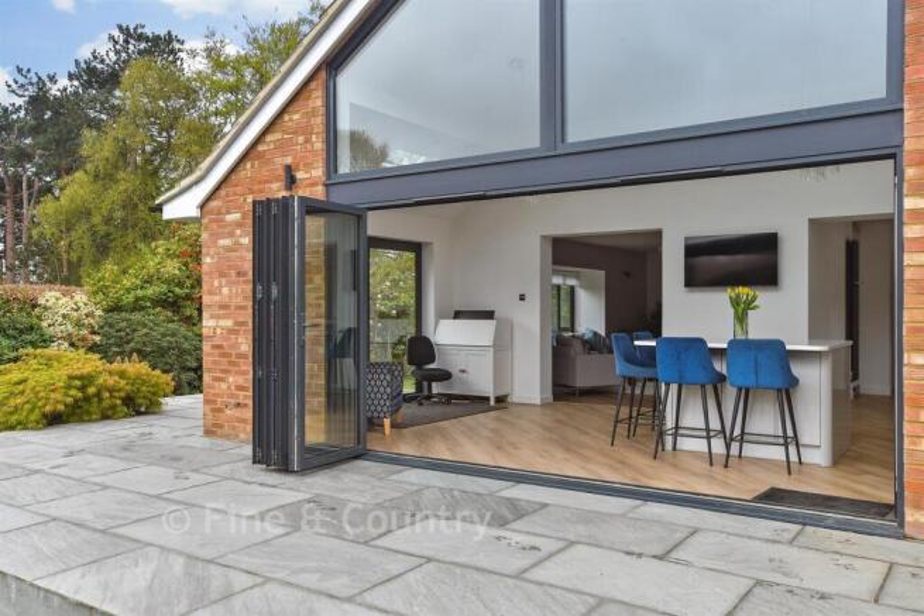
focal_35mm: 30
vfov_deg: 43.6
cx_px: 462
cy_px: 308
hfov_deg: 61.9
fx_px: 770
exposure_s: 1/60
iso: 160
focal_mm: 20
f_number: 8
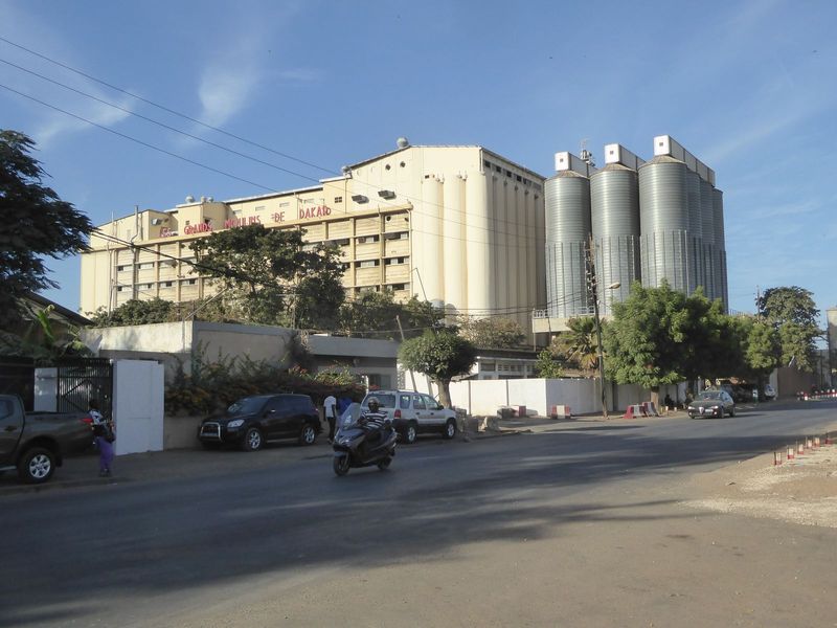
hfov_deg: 47.9
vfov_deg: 36.8
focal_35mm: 39
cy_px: 314
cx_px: 418
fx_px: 943
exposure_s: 1/640
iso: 160
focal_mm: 6.7
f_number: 4.5
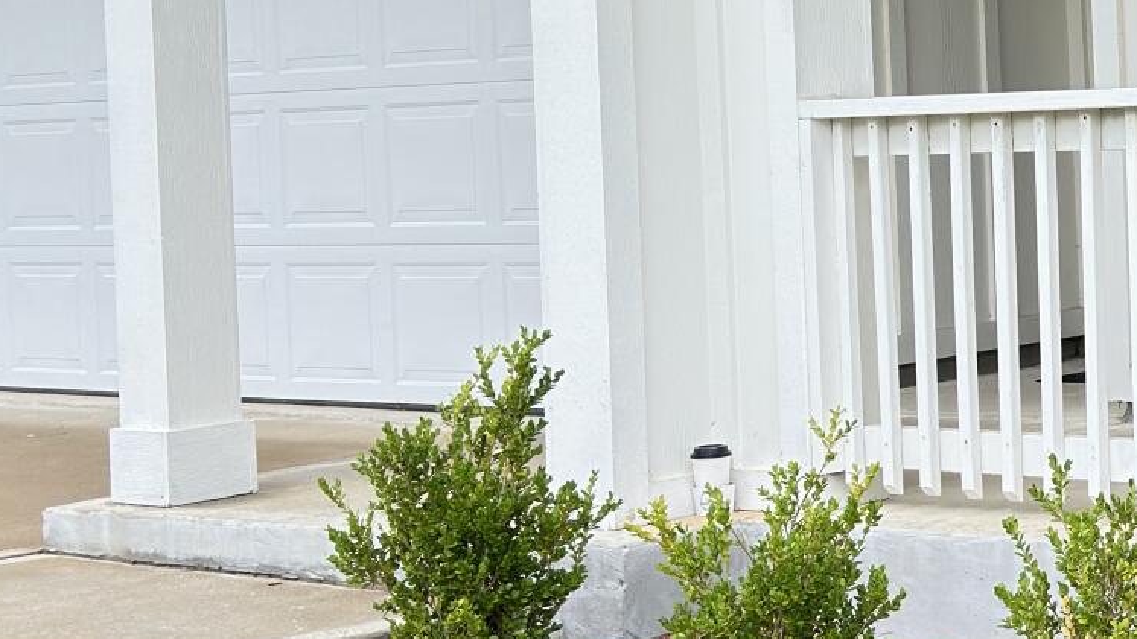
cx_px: 1543
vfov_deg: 11.4
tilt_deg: +0.9
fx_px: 3165
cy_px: 27
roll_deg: +2.8
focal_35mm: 105
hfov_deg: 18.7
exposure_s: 1/545
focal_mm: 6.76
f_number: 1.78
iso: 80
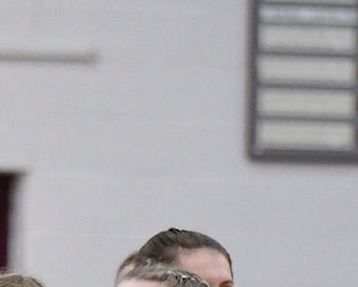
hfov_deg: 2.5
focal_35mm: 759
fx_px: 8047
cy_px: 671
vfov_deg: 2.0
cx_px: -14
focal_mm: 135
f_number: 2.8
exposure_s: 1/1000
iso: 6400
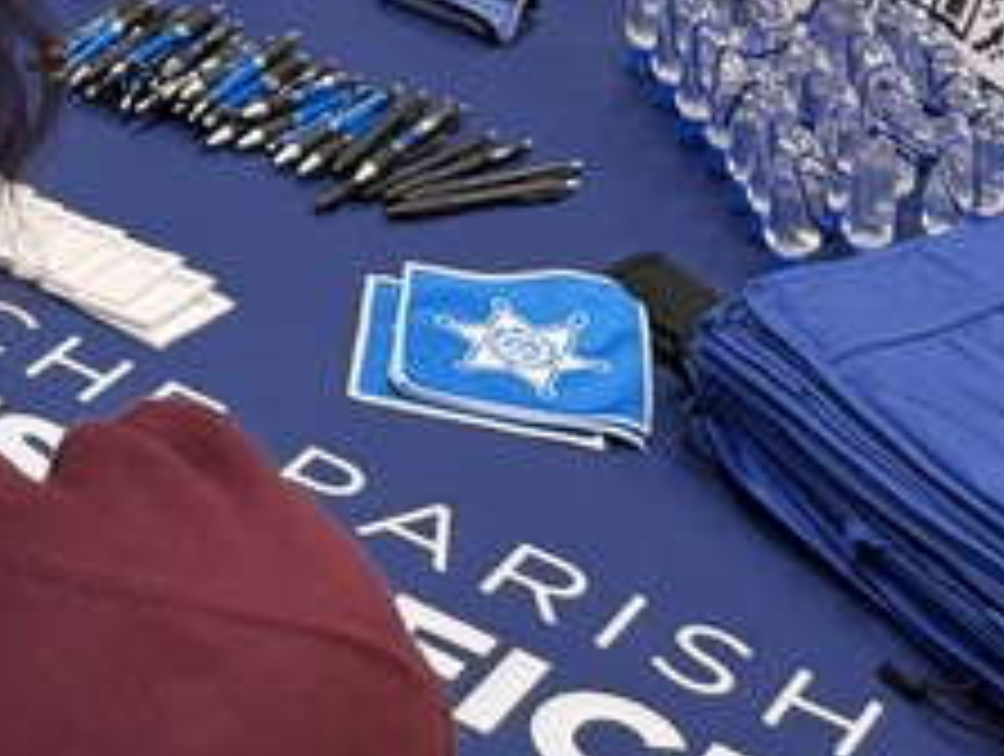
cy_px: -864
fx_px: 3196
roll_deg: -2.7
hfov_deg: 16.6
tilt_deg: -11.1
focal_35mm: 110
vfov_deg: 11.8
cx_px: -405
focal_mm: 6.76
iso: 125
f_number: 1.78
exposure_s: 1/60
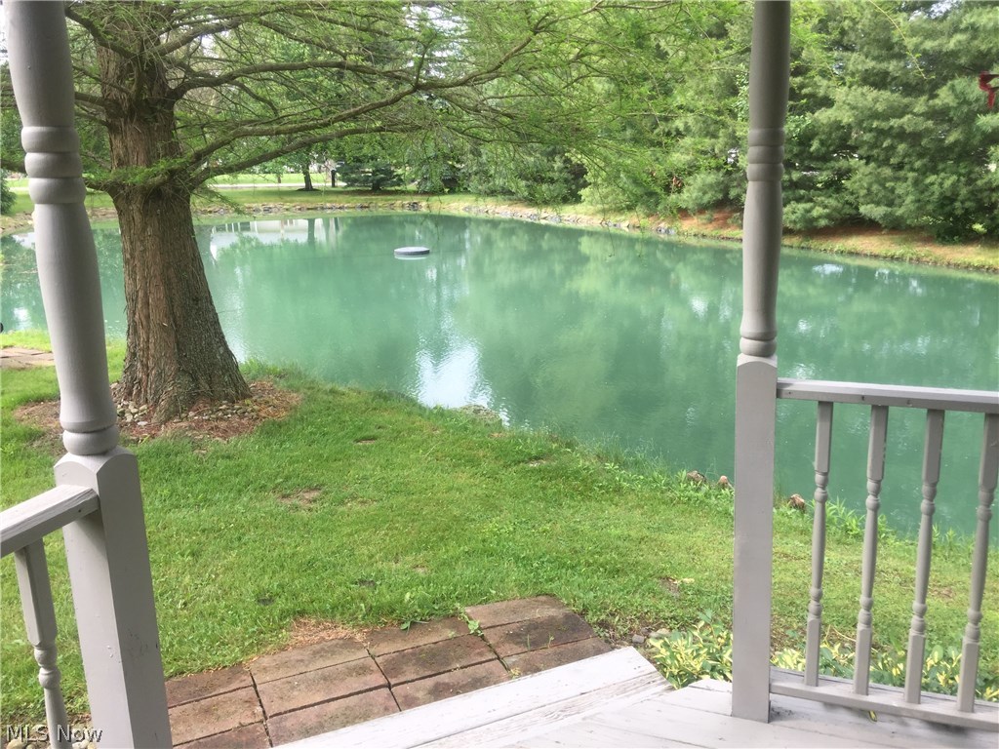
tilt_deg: -11.0
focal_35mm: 29
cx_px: 500
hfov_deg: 61.7
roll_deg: -0.2
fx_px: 837
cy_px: 374
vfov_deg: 48.2
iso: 32
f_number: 2.2
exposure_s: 1/246
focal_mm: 4.15
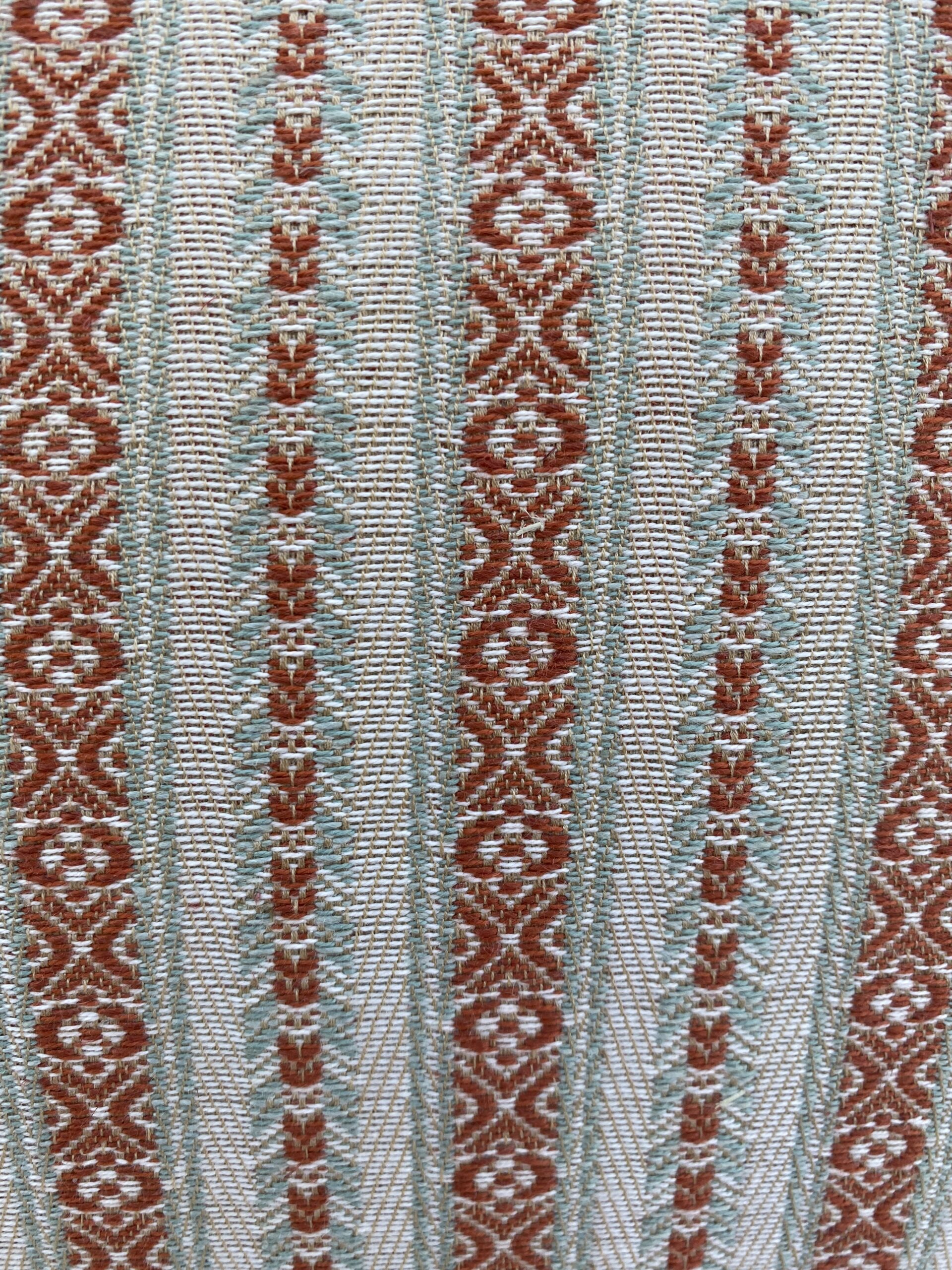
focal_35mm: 26
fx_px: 953
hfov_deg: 53.1
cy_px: 635
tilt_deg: -32.2
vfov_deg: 67.3
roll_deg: -1.2
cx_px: 476
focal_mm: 4.25
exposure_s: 1/302
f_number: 1.8
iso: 32
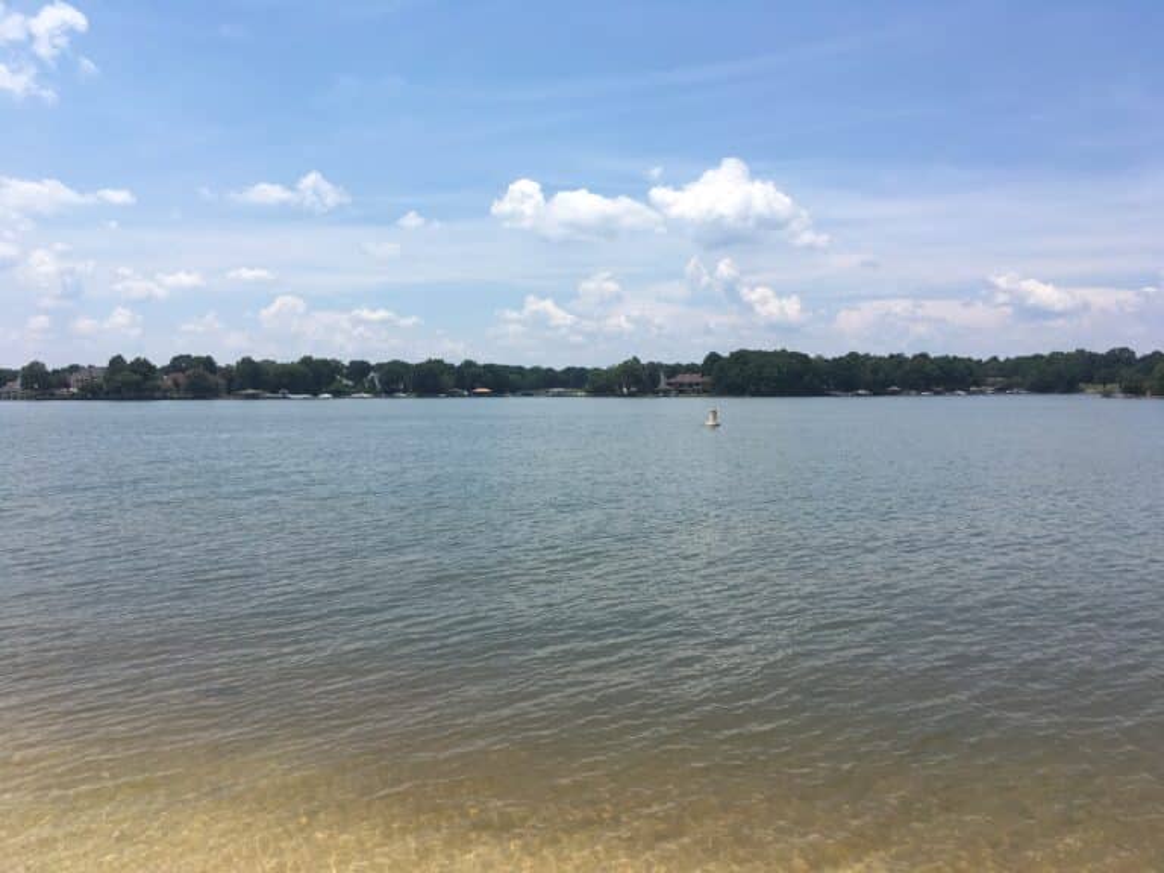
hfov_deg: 61.7
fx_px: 975
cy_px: 436
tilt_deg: -3.0
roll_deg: +0.7
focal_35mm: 29
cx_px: 582
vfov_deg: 48.2
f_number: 2.2
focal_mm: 4.15
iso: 25
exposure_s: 1/2404
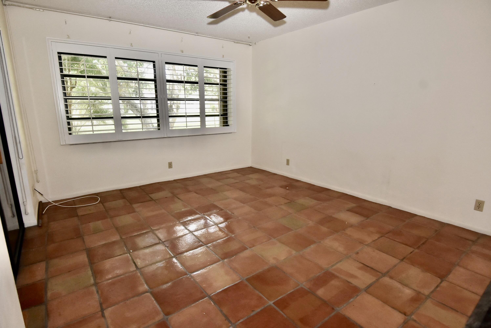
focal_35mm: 18
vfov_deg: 67.5
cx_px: 246
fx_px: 246
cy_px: 164
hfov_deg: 90.0
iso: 800
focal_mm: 12
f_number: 5.6
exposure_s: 1/60
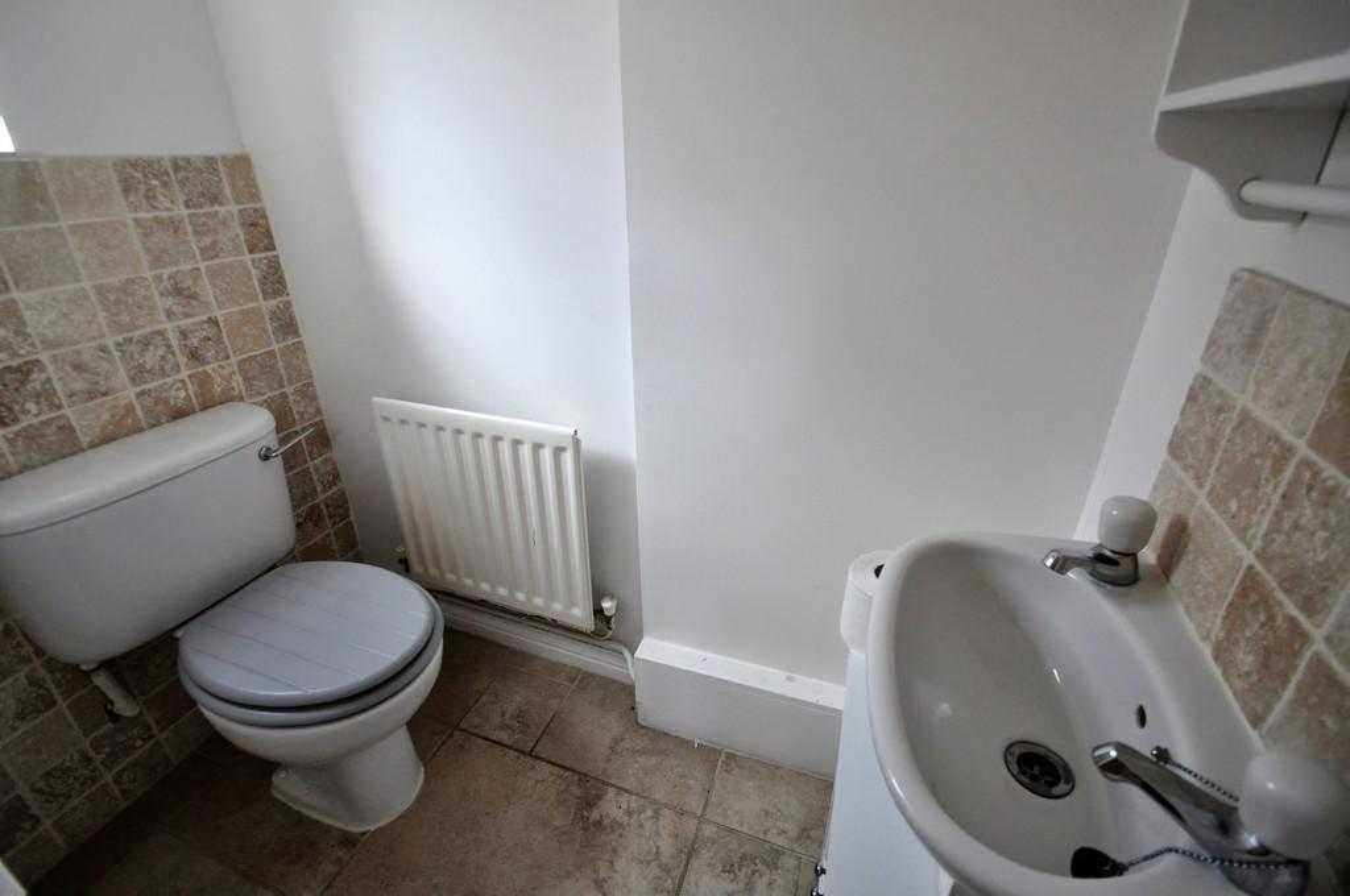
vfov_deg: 77.2
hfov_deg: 100.5
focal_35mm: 15
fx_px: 562
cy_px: 448
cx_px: 675
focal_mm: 10
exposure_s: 1/125
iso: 1000
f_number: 5.6
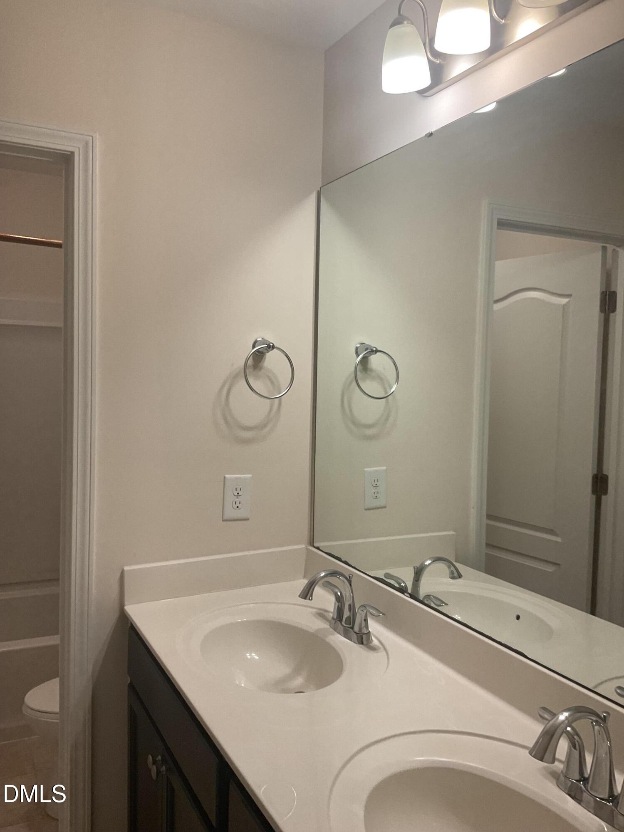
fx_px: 697
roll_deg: -1.6
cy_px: 416
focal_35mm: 29
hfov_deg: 48.2
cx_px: 312
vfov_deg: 61.7
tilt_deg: -4.1
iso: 64
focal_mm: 3
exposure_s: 1/120
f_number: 1.8
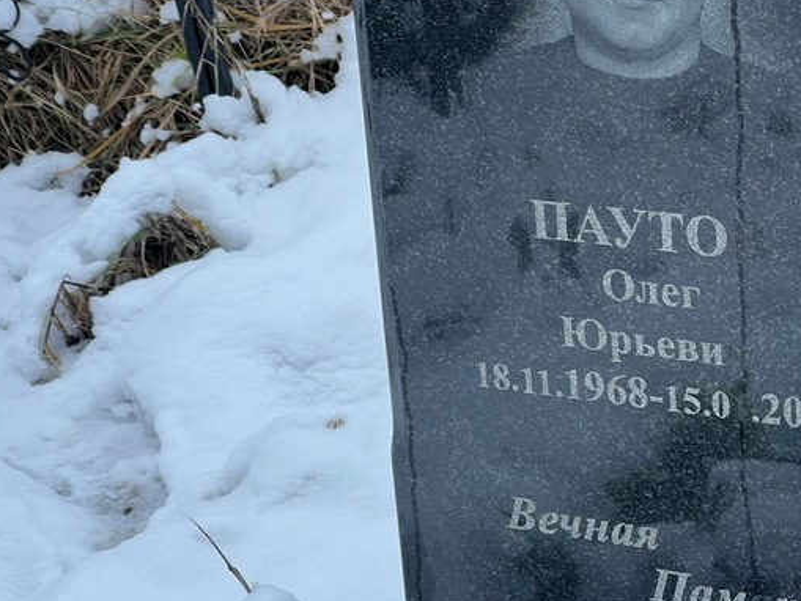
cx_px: 612
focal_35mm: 121
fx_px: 2801
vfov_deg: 12.3
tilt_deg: -26.7
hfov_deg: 16.2
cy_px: 299
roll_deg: +0.2
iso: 40
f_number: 2.8
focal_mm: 9
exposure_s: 1/99
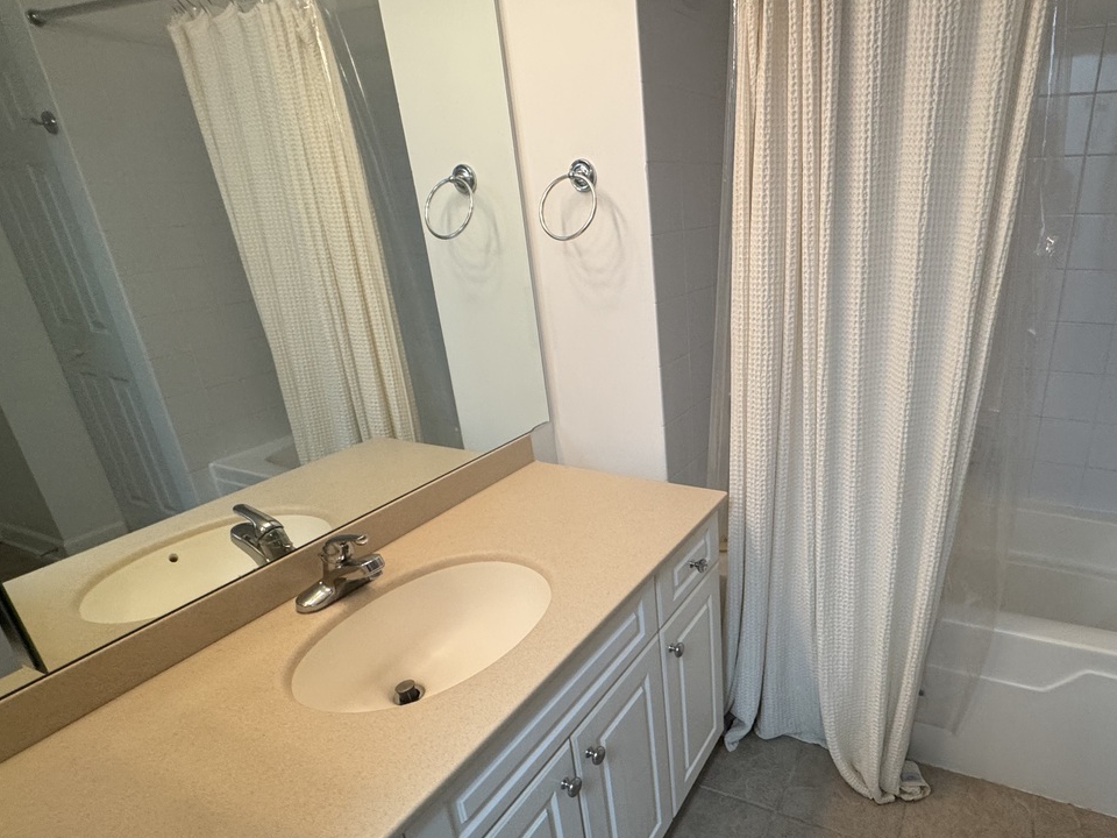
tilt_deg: -22.5
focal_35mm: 21
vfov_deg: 63.3
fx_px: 678
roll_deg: +1.6
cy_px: 467
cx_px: 730
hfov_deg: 76.9
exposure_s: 1/120
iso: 200
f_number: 2.2
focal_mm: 2.22
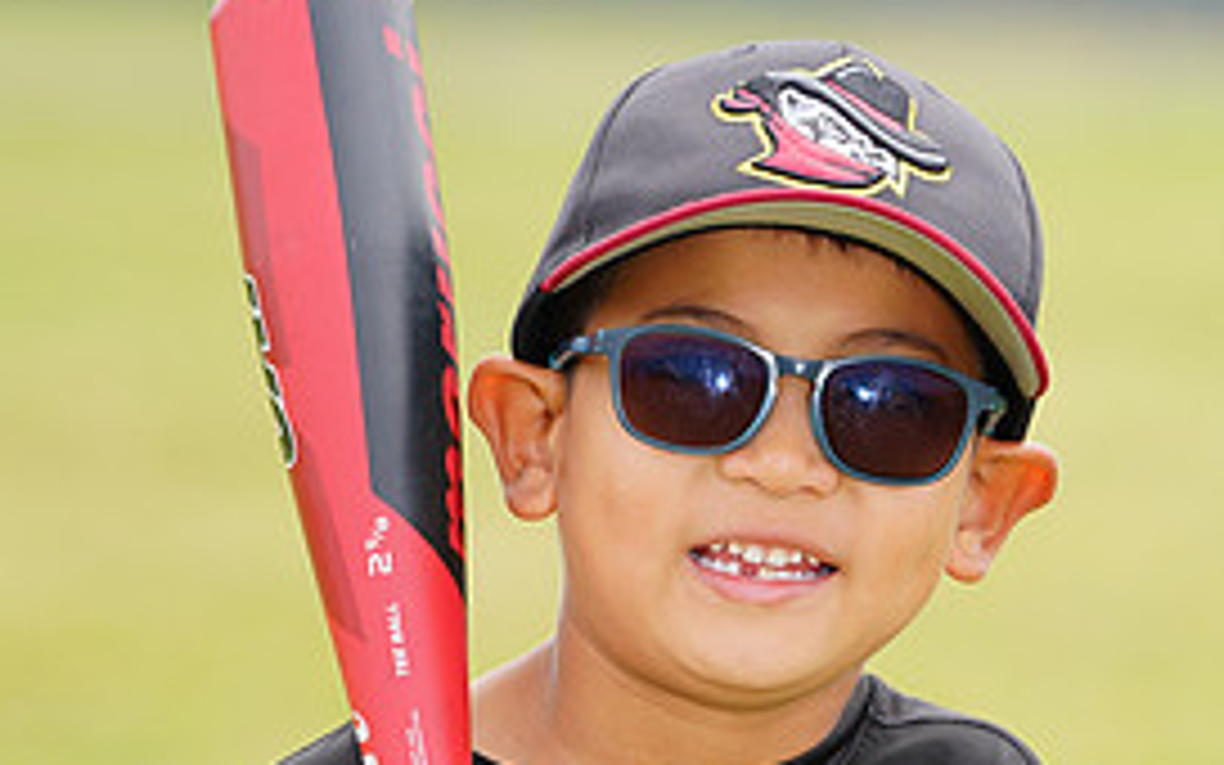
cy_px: 842
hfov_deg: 4.0
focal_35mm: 523
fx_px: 17446
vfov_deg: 2.5
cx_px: 605
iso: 100
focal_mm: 241
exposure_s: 1/250
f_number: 6.3
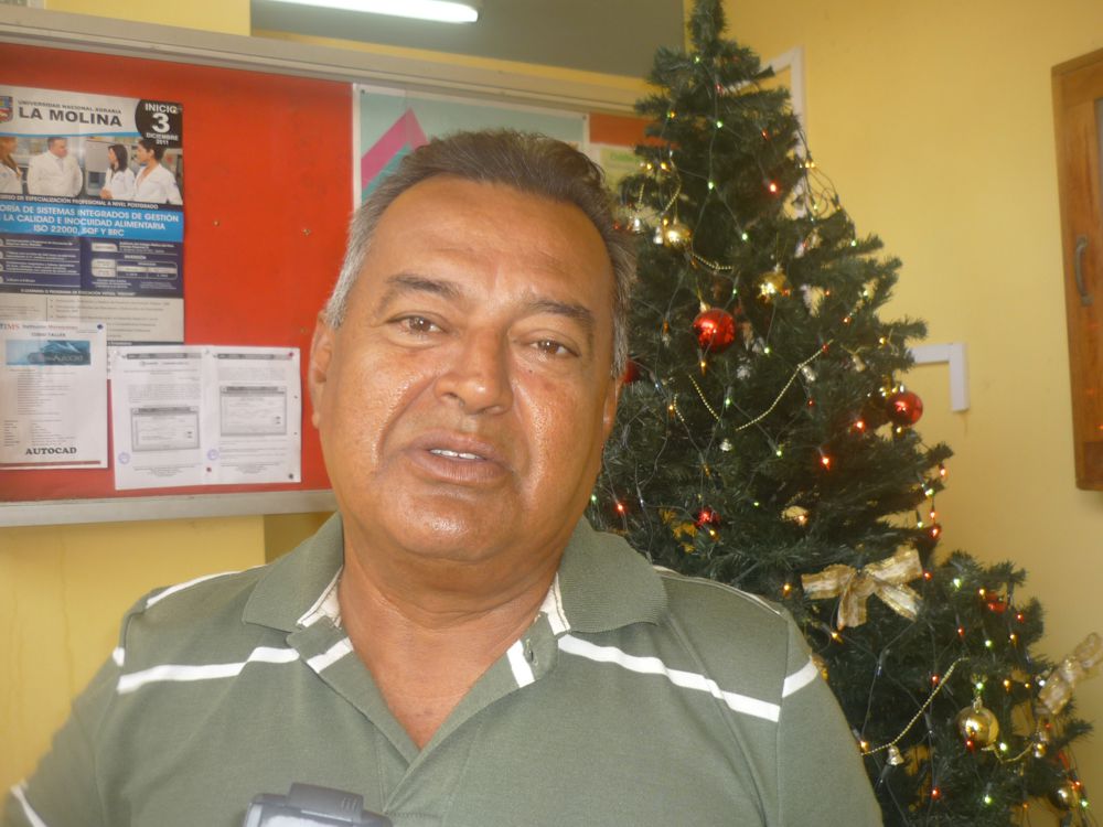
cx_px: 552
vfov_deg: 42.9
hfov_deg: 55.4
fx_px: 1052
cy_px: 414
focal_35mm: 33
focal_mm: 5.5
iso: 100
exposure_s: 1/30
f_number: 2.8
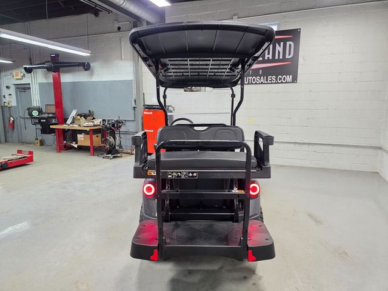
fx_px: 258
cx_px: 194
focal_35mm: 23
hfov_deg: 73.9
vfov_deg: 58.9
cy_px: 146
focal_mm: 6.3
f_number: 1.7
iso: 160
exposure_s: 1/120
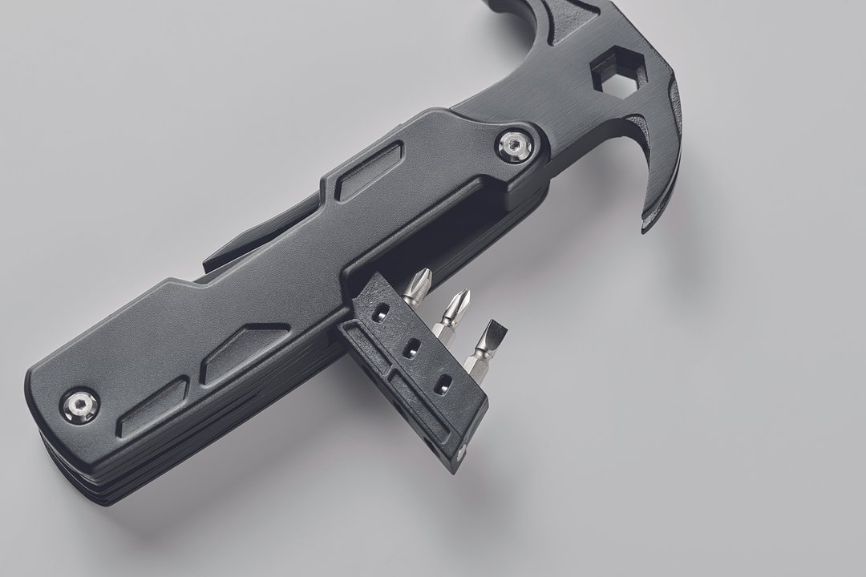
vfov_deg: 13.0
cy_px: 288
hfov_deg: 19.5
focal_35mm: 105
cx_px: 433
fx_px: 2526
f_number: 14
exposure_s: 1/125
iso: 80
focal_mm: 105
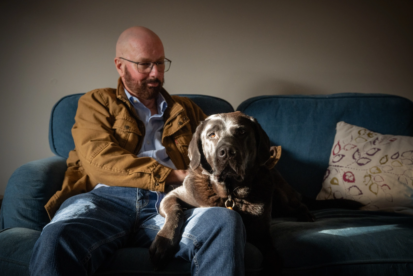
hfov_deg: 43.6
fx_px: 516
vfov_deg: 29.9
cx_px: 206
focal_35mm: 45
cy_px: 138
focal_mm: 45
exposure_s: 1/320
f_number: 5
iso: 2000
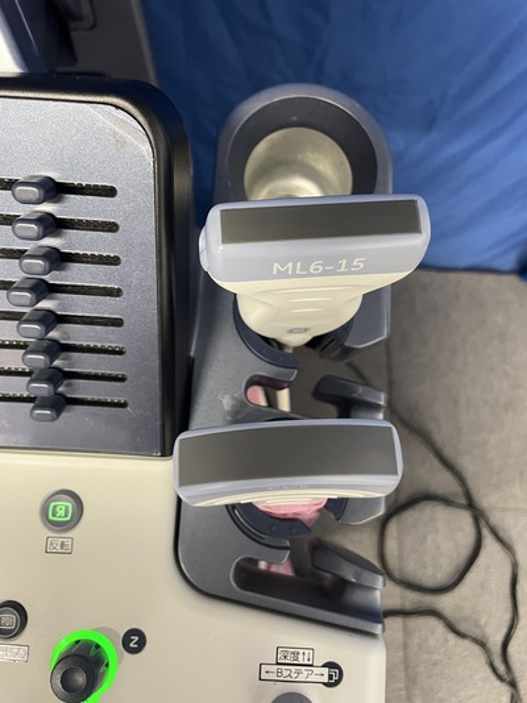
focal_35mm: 26
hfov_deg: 53.0
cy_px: 352
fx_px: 528
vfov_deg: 67.3
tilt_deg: -67.5
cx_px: 264
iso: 400
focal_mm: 4.2
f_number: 1.6
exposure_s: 1/33
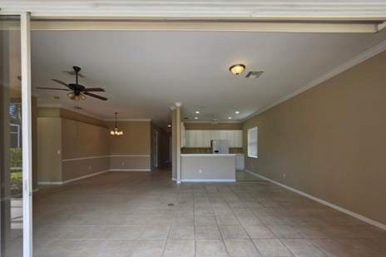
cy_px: 149
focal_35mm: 14
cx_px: 193
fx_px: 150
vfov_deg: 80.6
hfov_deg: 104.3
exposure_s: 1/120
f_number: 1.9
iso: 50
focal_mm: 2.2
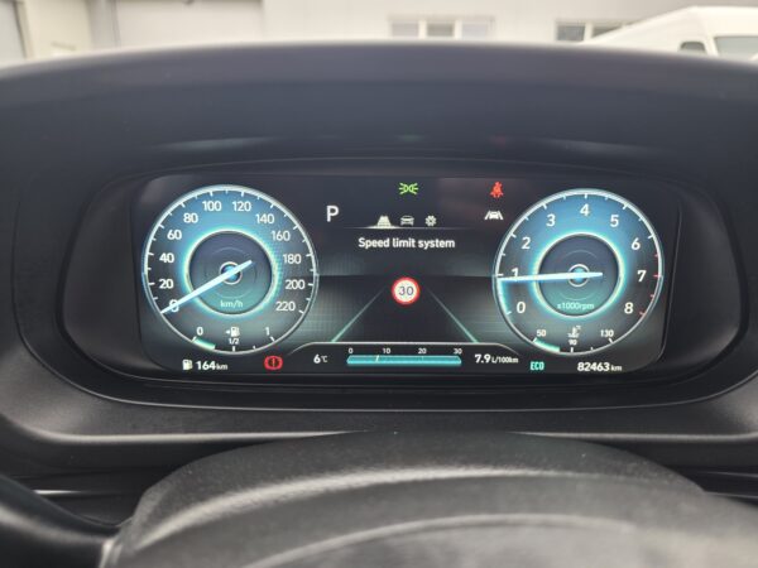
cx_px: 379
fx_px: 504
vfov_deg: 58.9
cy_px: 284
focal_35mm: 23
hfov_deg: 73.9
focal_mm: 6.3
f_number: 1.7
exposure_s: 1/50
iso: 100
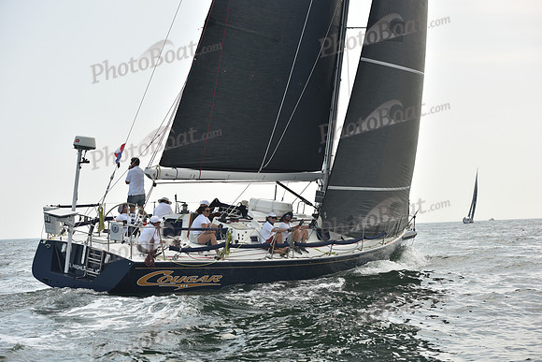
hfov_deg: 28.8
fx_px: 1054
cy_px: 181
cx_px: 271
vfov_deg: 19.5
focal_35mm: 70
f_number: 5.6
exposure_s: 1/800
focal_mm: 70
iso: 250
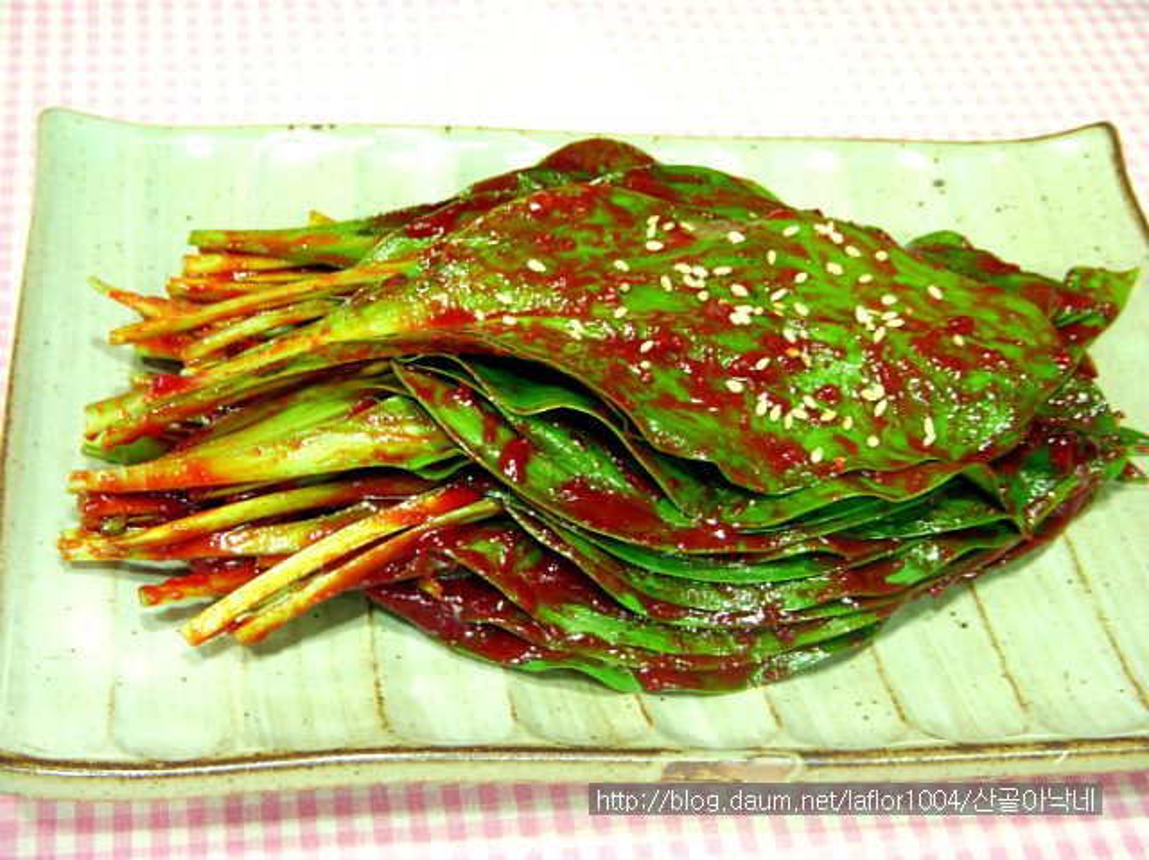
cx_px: 574
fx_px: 2189
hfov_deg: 29.4
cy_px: 430
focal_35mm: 66
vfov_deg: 22.2
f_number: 3.7
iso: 400
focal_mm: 11
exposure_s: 1/5
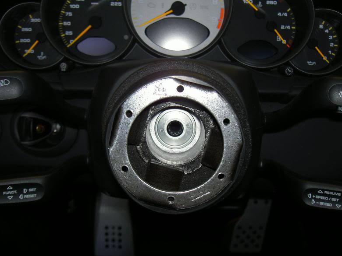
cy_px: 127
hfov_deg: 46.8
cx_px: 175
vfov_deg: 36.0
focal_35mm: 40
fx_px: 395
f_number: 2.8
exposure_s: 1/60
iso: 100
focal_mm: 8
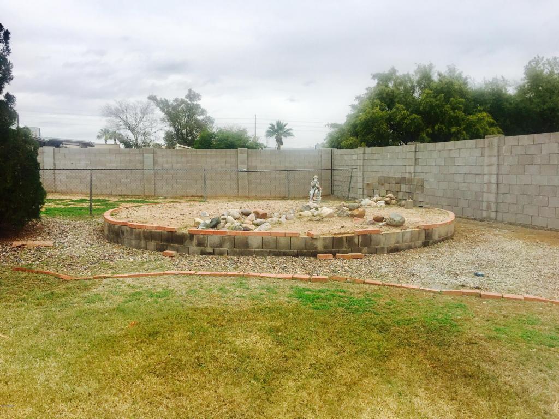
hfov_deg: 61.7
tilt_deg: -3.6
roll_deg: -0.2
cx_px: 280
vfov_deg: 48.2
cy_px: 210
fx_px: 468
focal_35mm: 29
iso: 25
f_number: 2.2
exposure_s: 1/769
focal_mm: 4.15
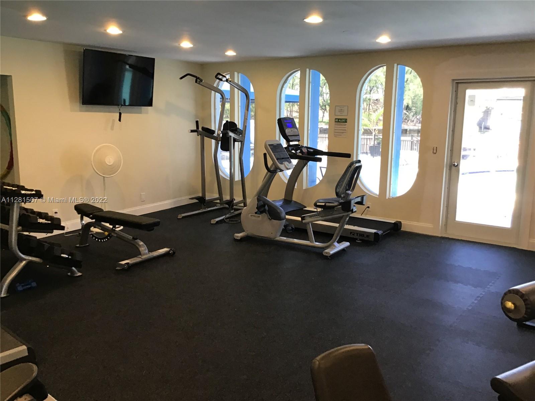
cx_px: 268
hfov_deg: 58.4
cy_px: 200
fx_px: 479
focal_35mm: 31
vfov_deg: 45.4
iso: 64
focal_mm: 3.3
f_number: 2.4
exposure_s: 1/30
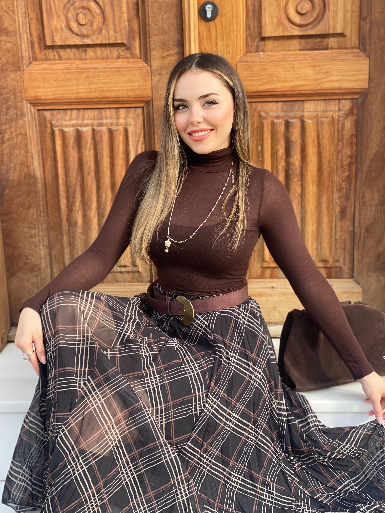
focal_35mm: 52
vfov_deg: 36.8
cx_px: 192
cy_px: 256
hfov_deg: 28.0
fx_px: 771
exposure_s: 1/345
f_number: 2
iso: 20
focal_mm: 6
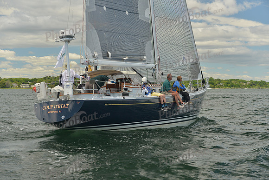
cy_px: 90
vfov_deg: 19.5
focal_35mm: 70
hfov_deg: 28.8
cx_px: 134
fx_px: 523
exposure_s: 1/800
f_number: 4.5
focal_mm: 70
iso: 400
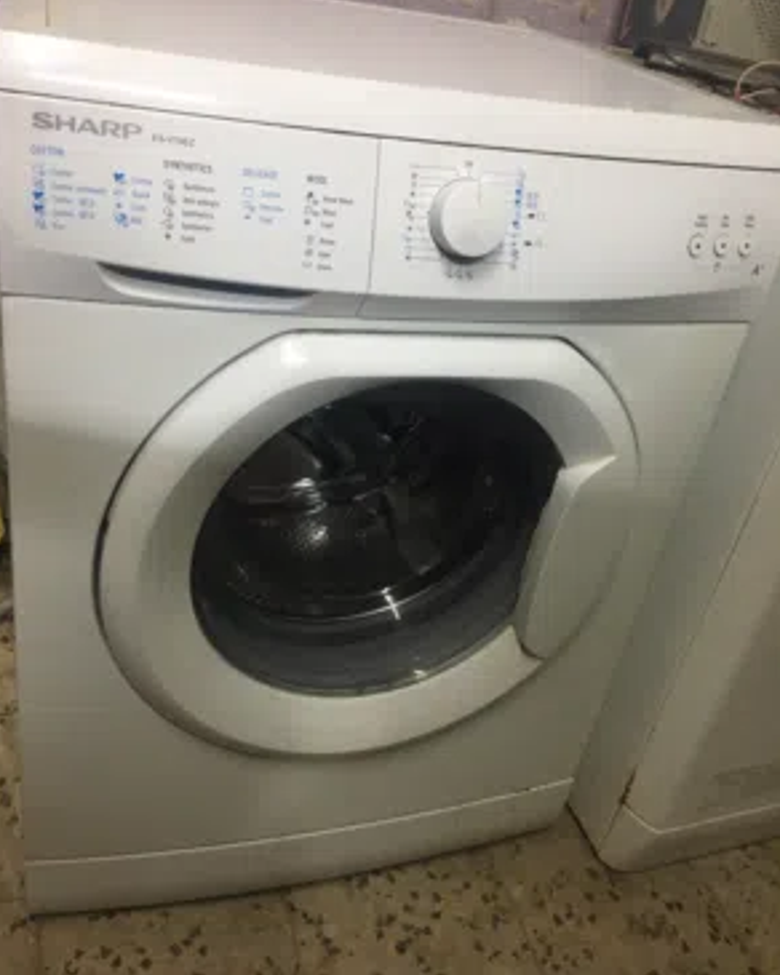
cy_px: 443
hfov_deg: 47.1
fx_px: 895
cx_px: 382
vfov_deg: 57.1
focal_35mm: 31
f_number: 2.2
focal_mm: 4.15
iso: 200
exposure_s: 1/20
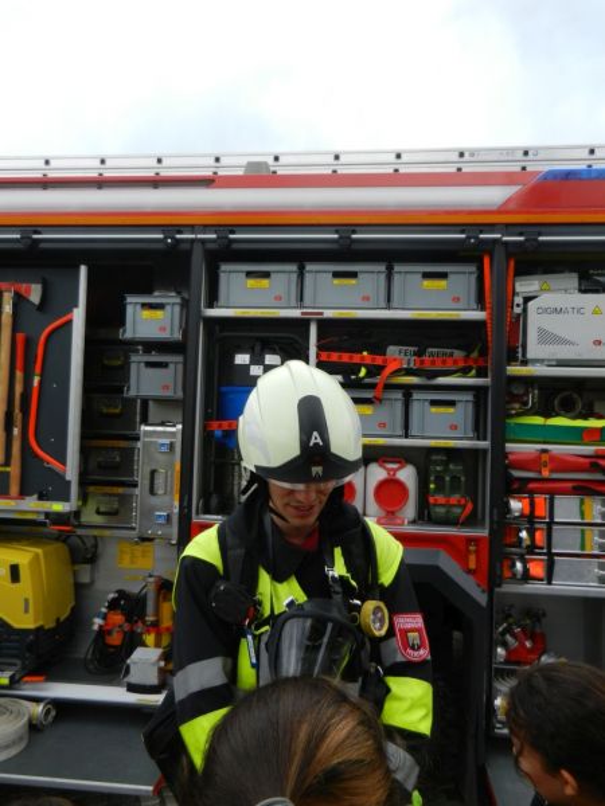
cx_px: 302
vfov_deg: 61.7
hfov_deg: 48.2
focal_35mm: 29
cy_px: 403
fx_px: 676
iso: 160
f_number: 3.6
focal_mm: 5.1
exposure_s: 1/400
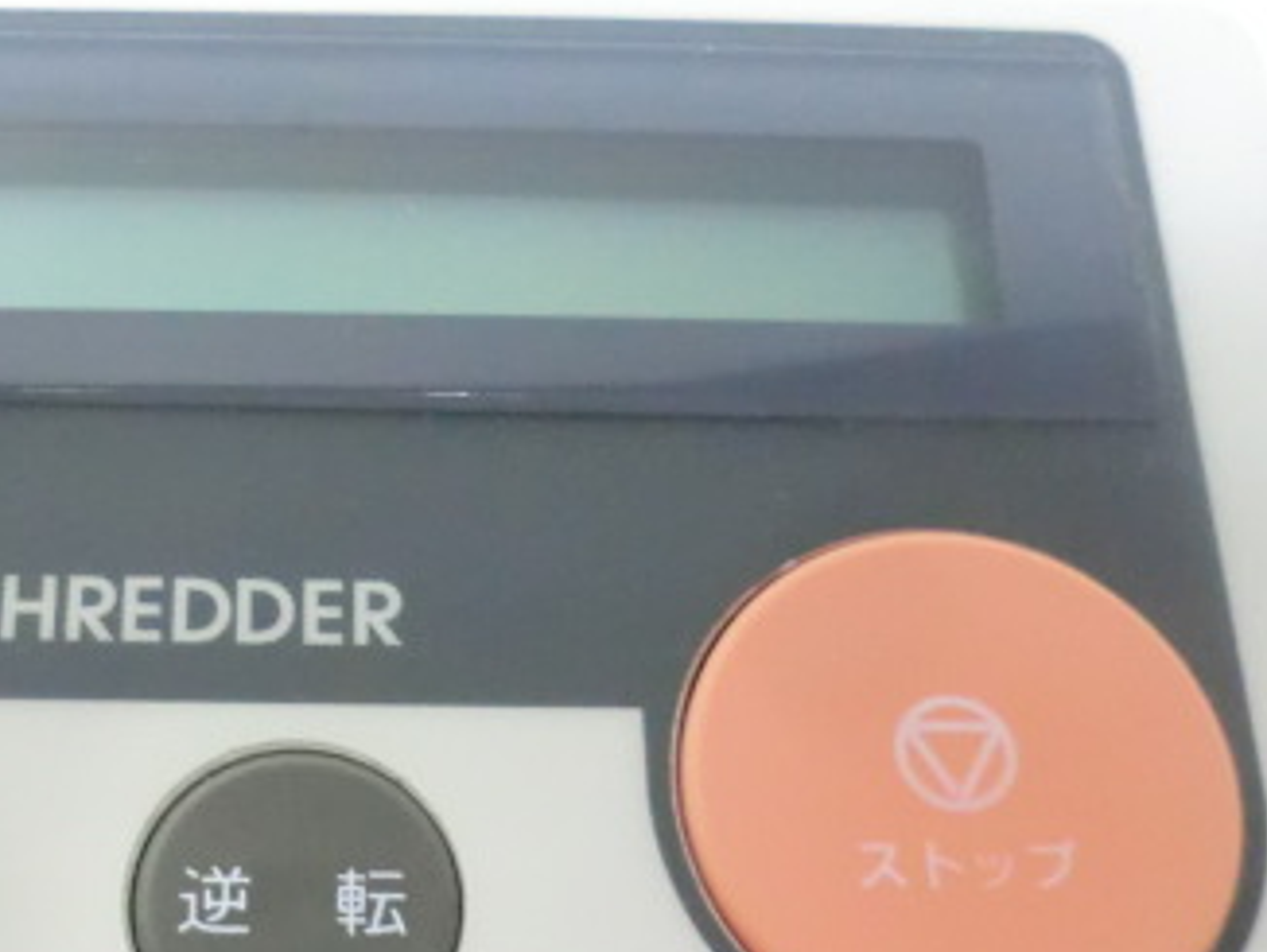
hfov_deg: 35.6
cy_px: 692
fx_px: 1941
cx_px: 365
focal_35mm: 53
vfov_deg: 27.3
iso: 800
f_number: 3.2
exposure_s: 1/25
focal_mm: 4.9
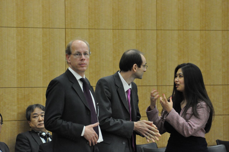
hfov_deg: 7.1
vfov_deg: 4.7
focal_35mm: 292
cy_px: 76
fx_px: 1858
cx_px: 114
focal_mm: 195
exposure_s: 1/60
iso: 3200
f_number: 6.3
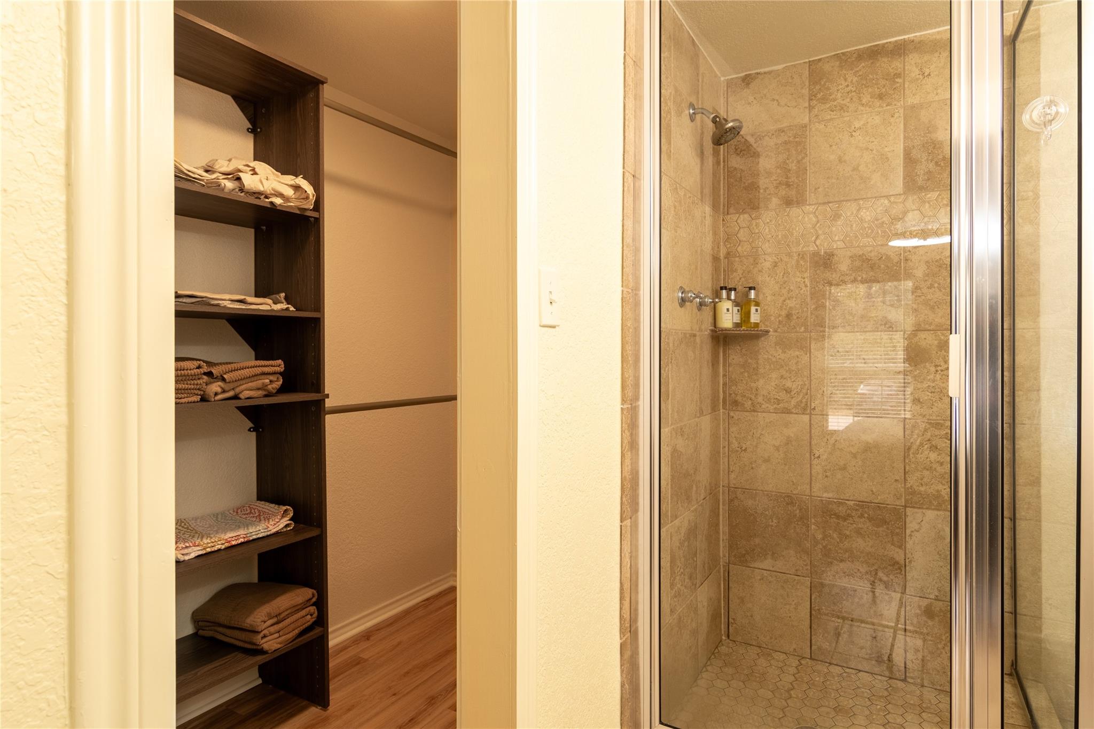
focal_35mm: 20
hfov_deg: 85.4
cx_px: 547
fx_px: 592
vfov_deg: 63.2
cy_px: 364
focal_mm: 13
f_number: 8
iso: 200
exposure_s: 1/125
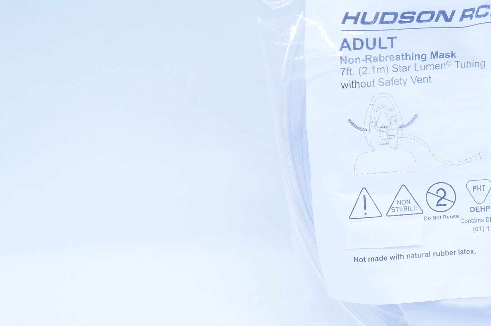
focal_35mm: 103
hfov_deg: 19.3
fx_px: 1405
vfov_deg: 13.2
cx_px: 487
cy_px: 169
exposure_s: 1/200
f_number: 4.5
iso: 800
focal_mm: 31
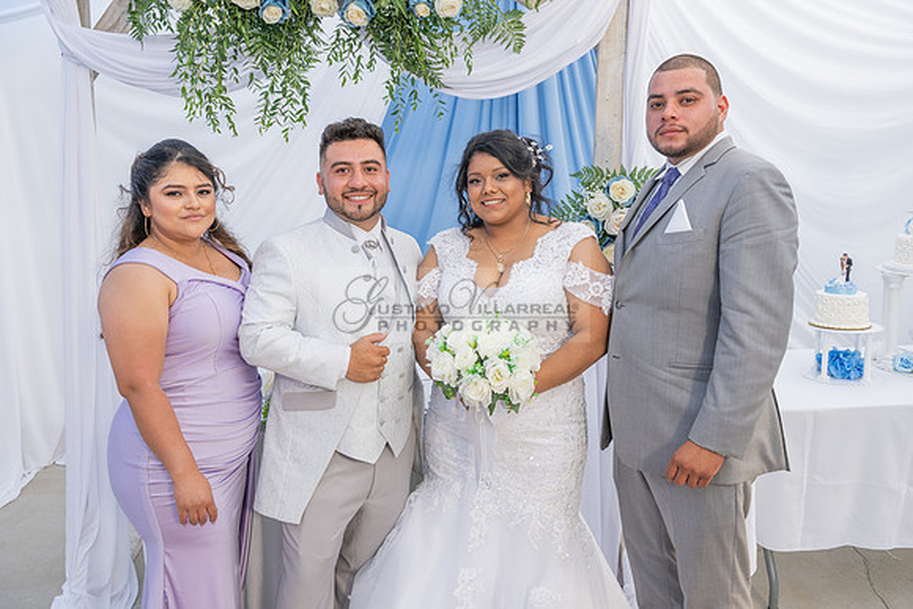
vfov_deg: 41.1
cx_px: 456
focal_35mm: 32
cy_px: 304
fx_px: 812
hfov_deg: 58.7
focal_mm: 32
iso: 200
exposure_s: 1/125
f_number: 5.6
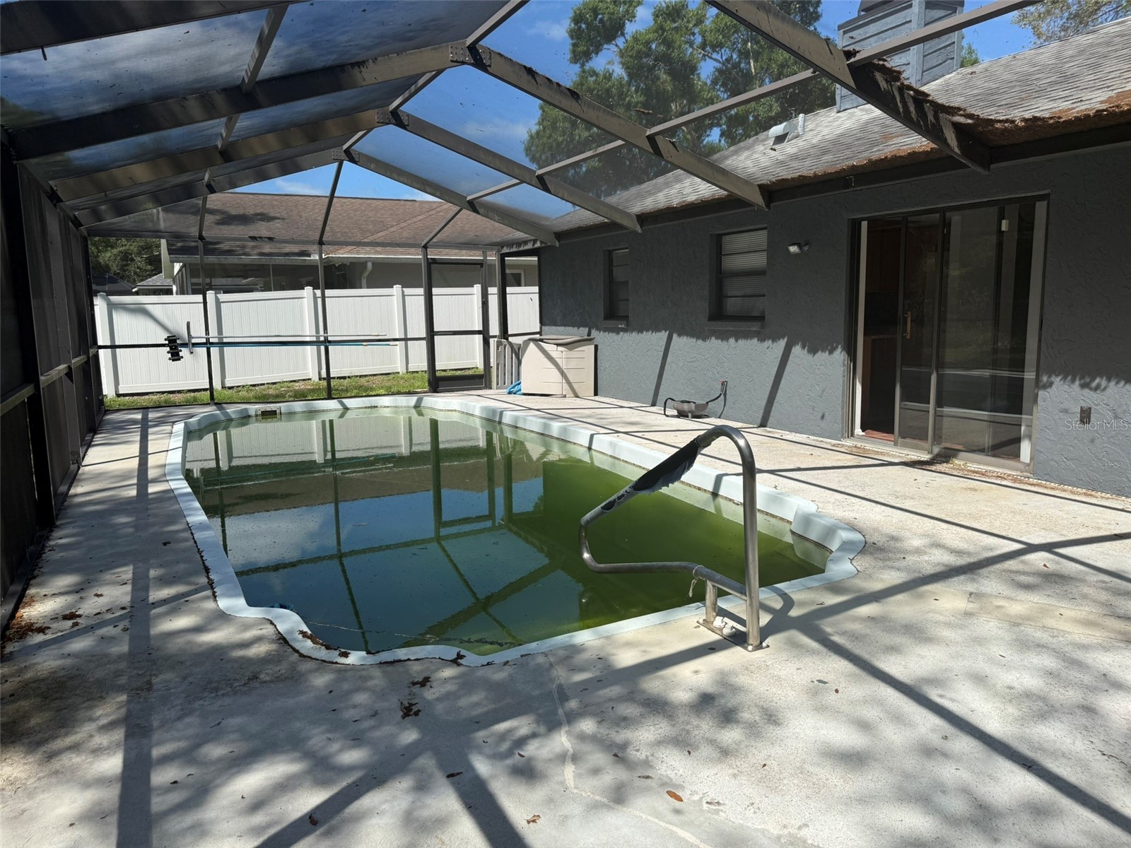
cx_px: 566
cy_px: 424
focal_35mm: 24
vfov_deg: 56.8
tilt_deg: -7.5
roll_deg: +1.3
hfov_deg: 71.6
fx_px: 784
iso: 80
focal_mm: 6.76
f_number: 1.78
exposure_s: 1/3425
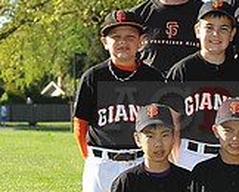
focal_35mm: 268
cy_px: 100
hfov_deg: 7.1
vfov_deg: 5.8
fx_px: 1898
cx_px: 345
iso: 200
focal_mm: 80
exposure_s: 1/320
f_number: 6.3
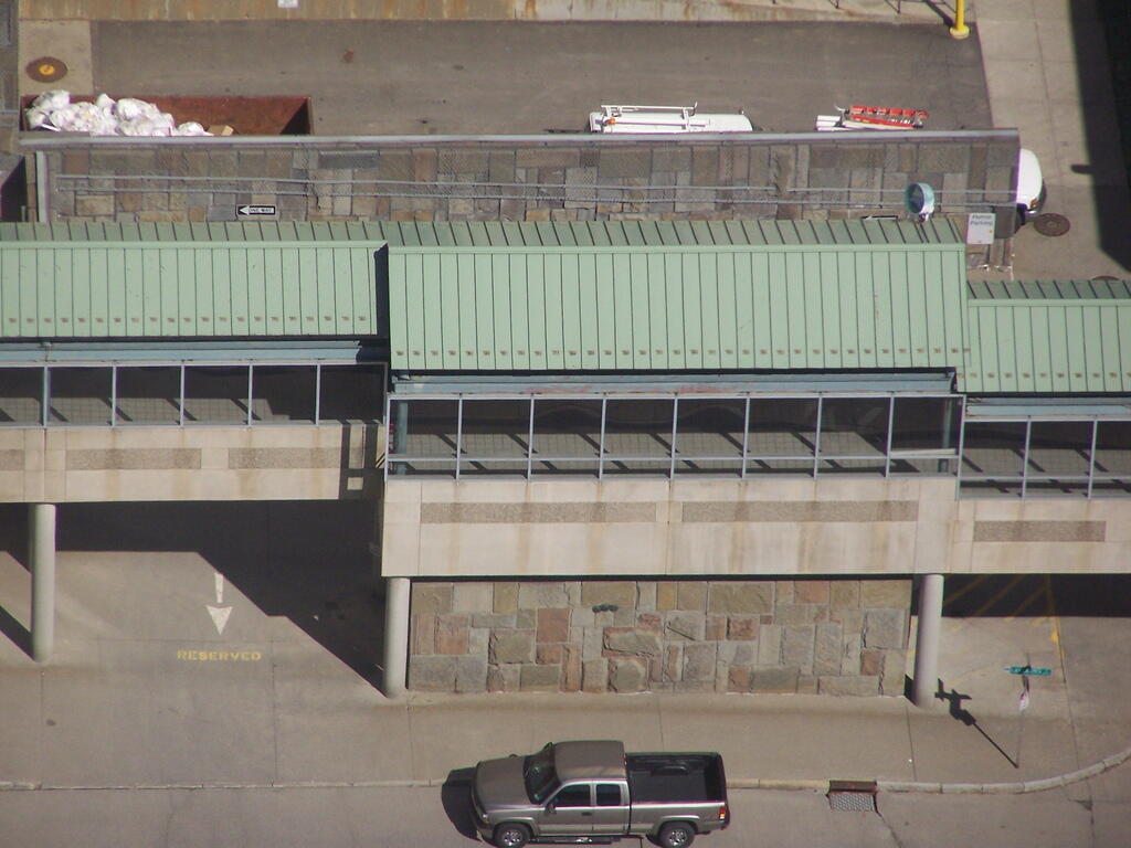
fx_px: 12416
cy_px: 424
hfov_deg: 5.2
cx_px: 566
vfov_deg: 3.9
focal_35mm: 380
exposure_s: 1/320
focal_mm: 63
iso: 140
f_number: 3.7
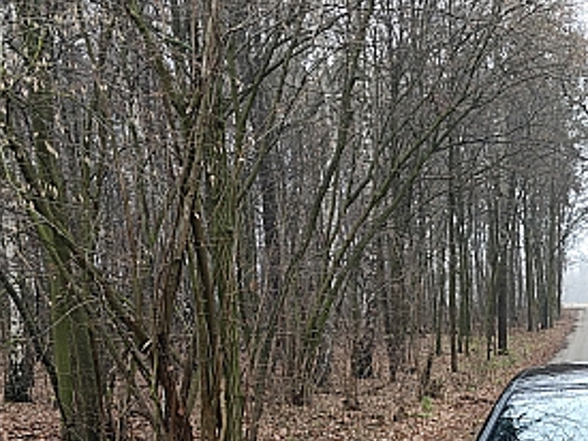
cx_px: 590
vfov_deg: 20.7
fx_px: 1138
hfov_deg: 27.3
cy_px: 507
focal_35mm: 67
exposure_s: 1/100
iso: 100
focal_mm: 6.06
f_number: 1.6
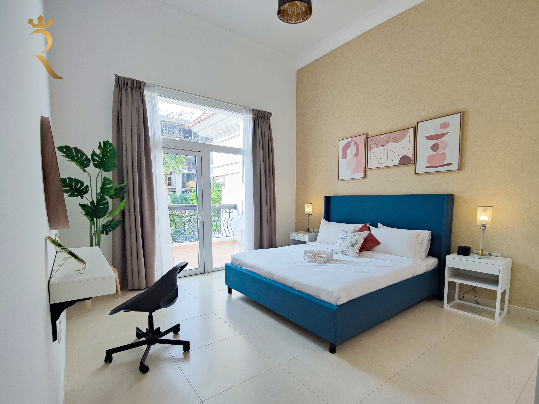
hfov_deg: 98.2
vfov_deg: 81.7
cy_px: 202
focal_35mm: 15
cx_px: 270
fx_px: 234
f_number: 2.2
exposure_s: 1/100
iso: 80
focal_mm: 3.5
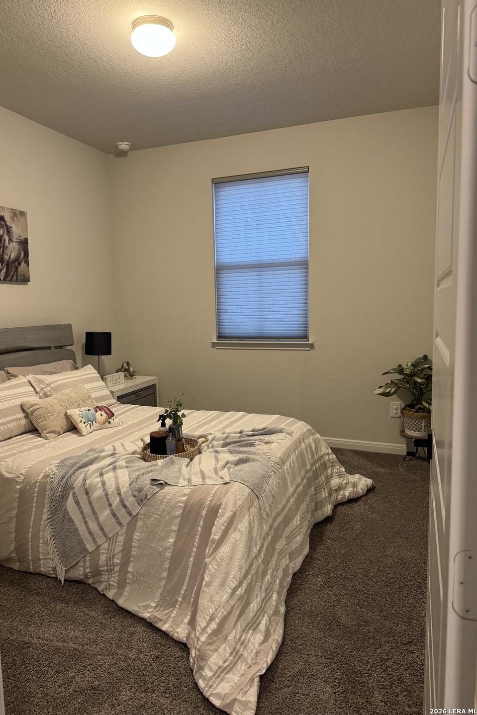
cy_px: 358
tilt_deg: -6.2
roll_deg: +1.6
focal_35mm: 25
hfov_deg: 51.2
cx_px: 214
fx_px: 497
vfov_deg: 71.5
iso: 320
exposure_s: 1/60
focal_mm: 6.76
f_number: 1.78
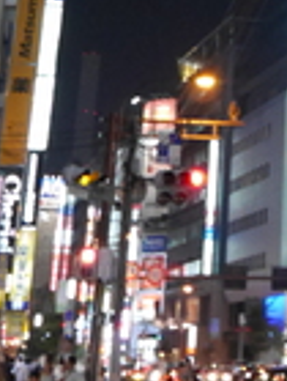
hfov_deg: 12.6
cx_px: 441
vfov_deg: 15.7
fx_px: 1232
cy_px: -236
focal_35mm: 112
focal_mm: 13
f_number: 3.5
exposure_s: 1/60
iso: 2500
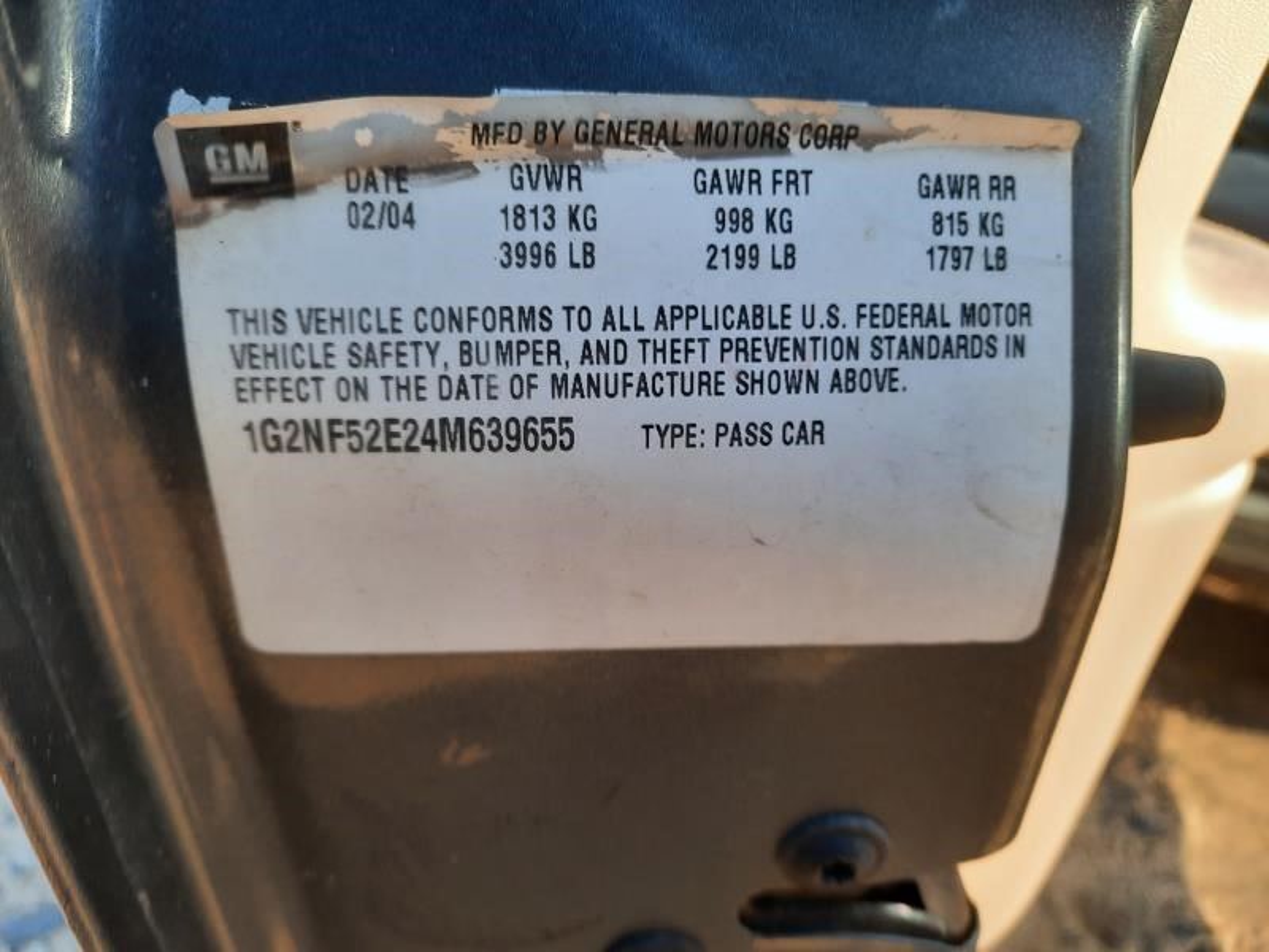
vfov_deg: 54.9
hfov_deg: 69.4
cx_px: 634
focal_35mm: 25
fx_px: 916
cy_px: 476
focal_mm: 4.6
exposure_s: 1/60
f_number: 2
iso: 40
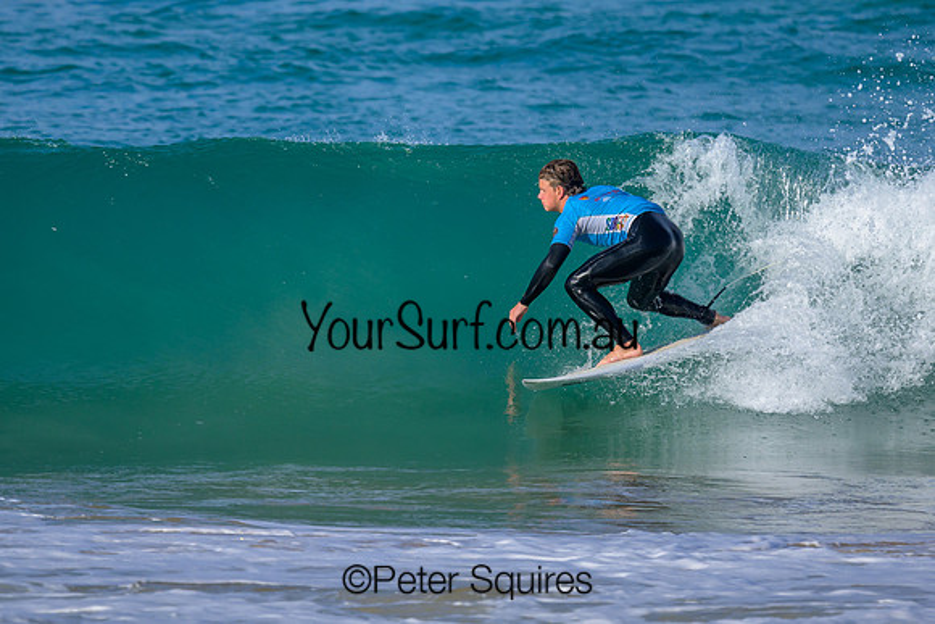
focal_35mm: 1098
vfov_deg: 1.3
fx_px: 28533
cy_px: 196
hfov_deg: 1.9
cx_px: 504
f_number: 6.3
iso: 360
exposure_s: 1/2000
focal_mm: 800
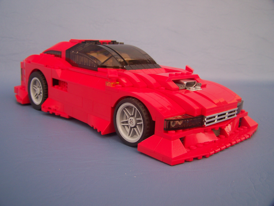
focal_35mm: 38
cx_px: 137
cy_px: 103
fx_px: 301
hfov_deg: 48.9
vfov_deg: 37.8
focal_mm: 6.3
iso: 80
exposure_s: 1/100
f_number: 2.8
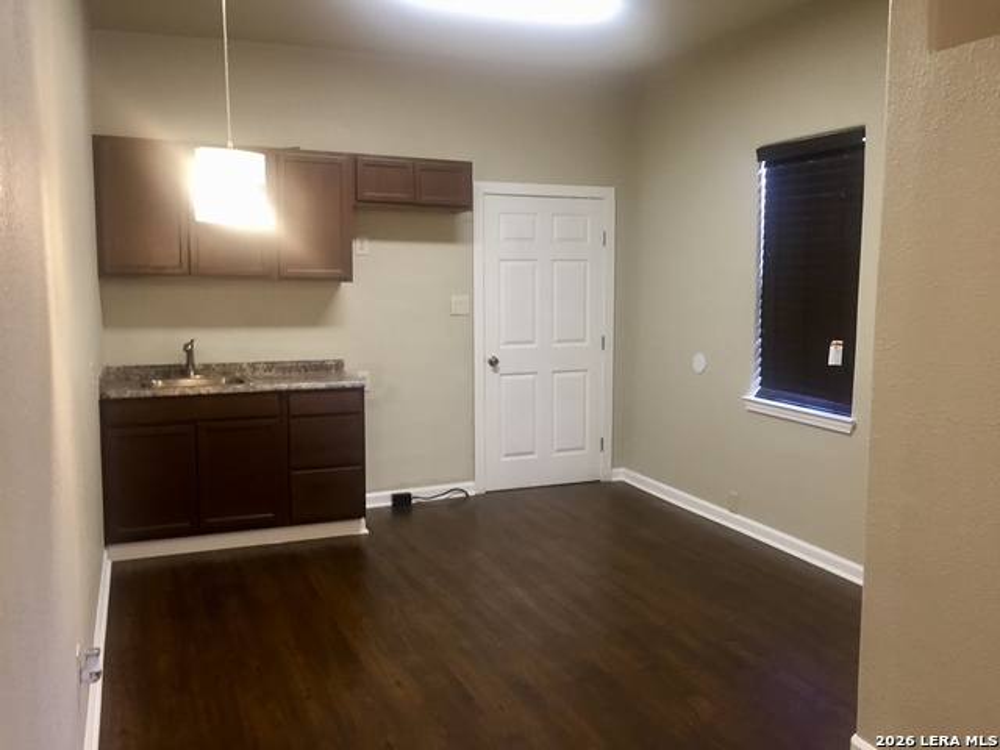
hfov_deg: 61.7
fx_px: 838
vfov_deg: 48.2
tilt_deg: -7.8
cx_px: 500
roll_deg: +0.1
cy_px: 375
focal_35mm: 29
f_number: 2.2
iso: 125
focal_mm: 4.15
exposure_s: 1/30
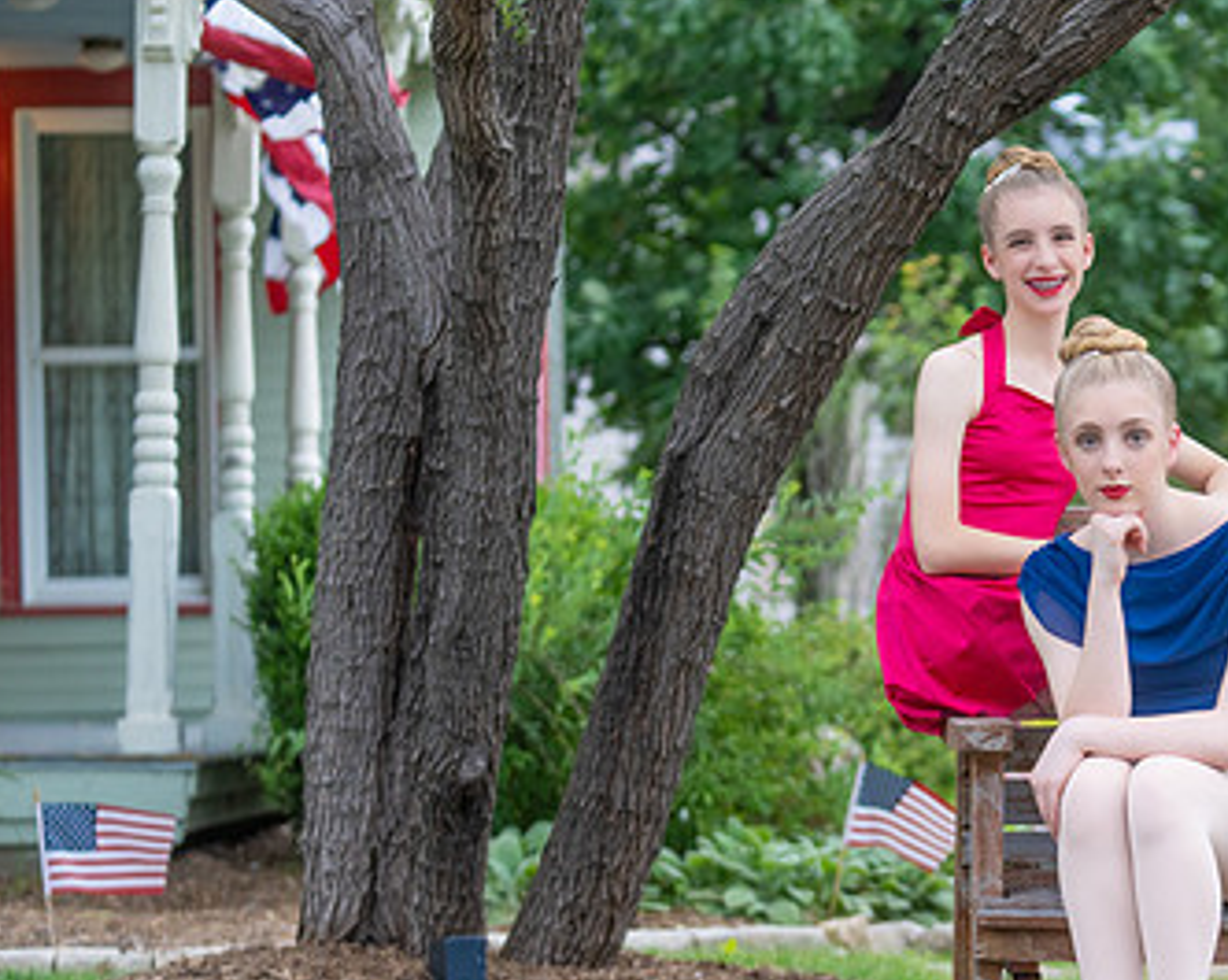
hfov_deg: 15.5
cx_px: 1071
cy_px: 659
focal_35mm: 123
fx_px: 4466
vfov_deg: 12.5
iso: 500
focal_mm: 70
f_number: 2.8
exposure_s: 1/320
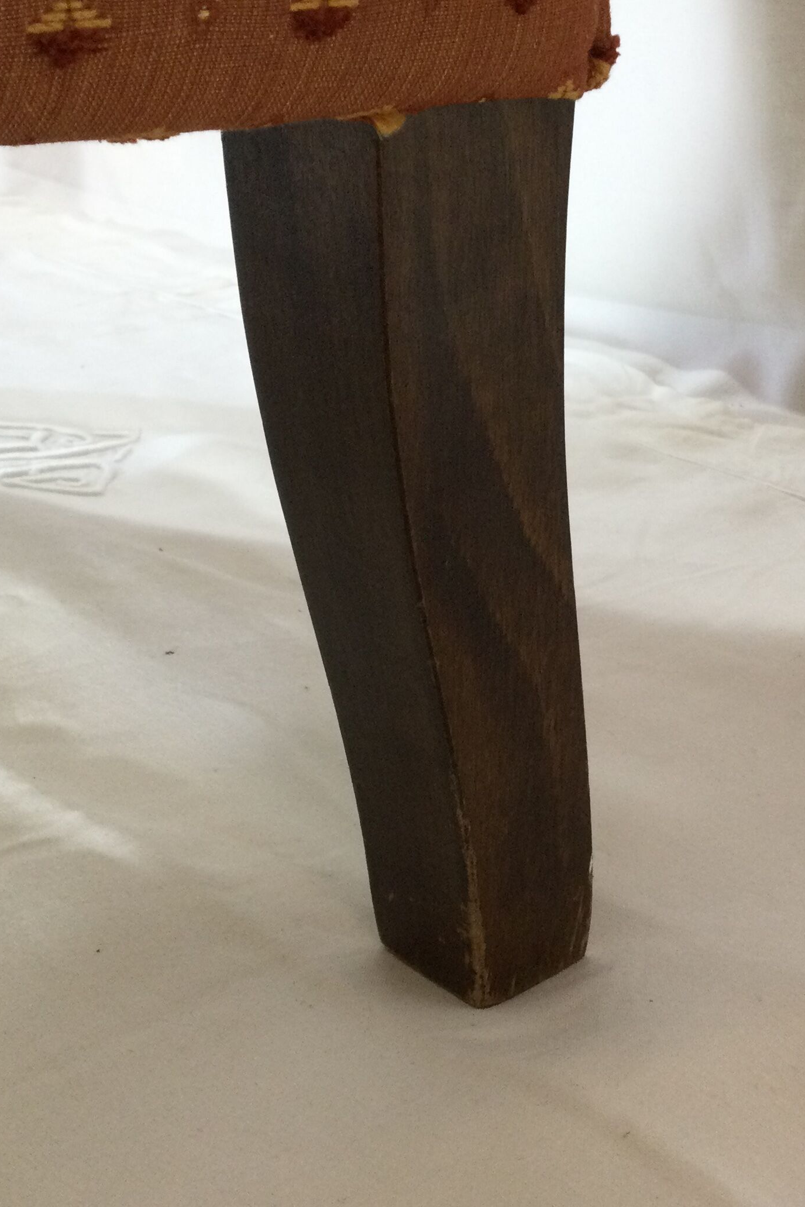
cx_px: 457
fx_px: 1710
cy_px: 664
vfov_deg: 38.8
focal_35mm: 51
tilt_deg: -21.1
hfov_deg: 26.5
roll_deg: -0.6
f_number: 2.4
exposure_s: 1/33
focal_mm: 3.3
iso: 80
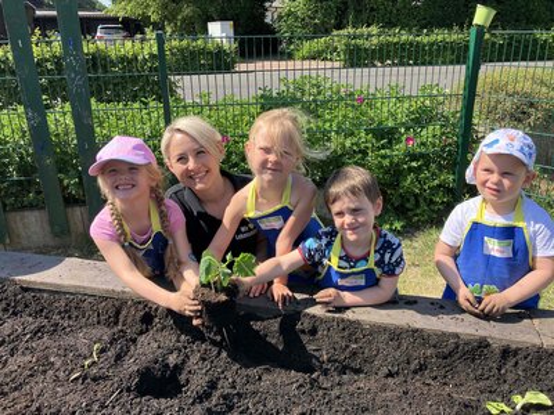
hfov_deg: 63.4
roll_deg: +2.1
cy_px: 208
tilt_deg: -20.7
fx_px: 448
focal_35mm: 28
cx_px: 277
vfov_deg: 49.7
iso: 32
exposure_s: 1/1012
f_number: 1.8
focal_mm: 3.99
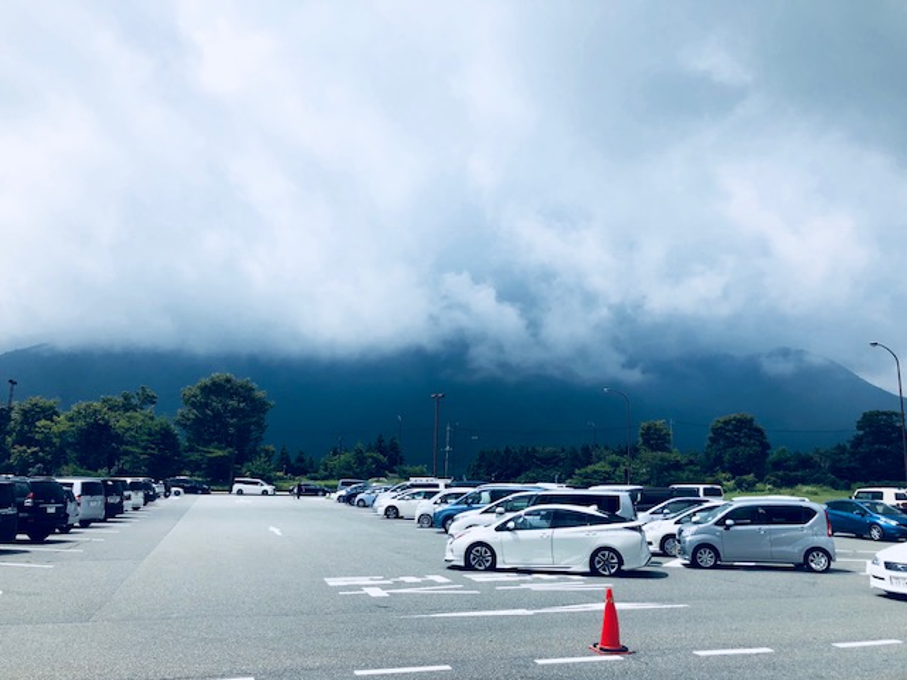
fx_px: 734
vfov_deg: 49.7
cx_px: 454
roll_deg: -1.5
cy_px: 340
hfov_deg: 63.4
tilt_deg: +10.5
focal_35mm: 28
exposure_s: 1/4367
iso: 20
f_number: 1.8
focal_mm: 4
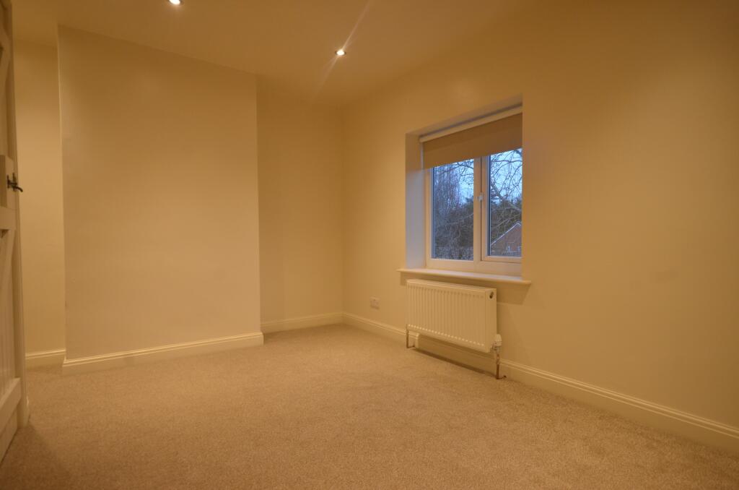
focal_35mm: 20
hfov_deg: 85.5
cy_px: 245
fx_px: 399
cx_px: 370
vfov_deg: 63.0
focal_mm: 13
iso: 800
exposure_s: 1/15
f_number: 6.3
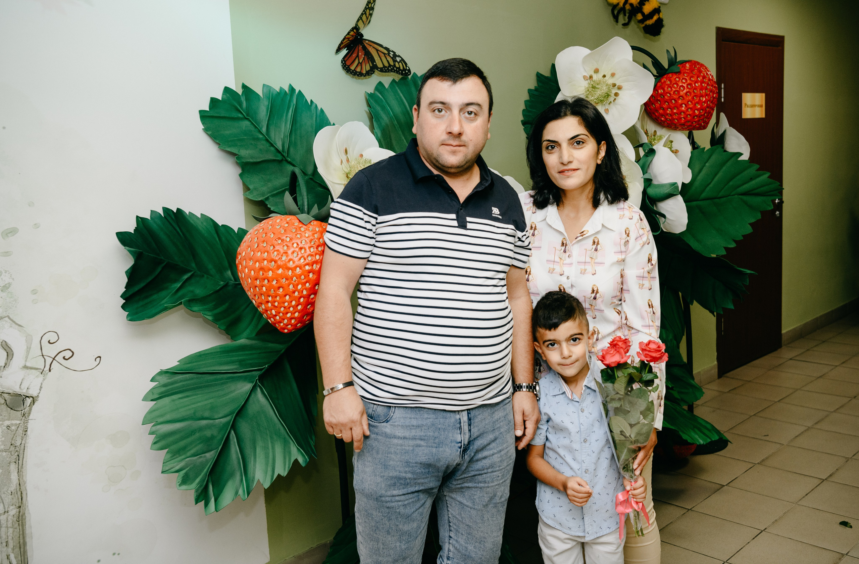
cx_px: 474
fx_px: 895
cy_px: 248
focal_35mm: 38
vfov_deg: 34.9
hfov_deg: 51.2
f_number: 4
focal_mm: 34
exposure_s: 1/160
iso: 320
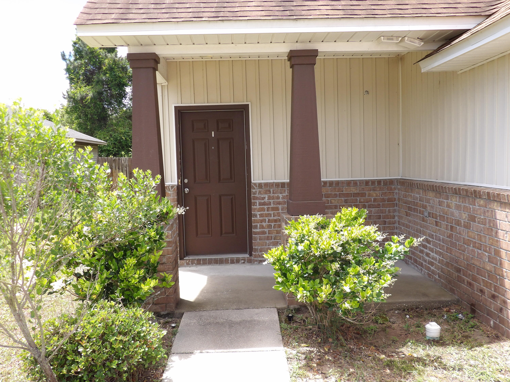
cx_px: 255
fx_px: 486
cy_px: 191
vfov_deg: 42.9
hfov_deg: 55.4
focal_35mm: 33
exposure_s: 1/308
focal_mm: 5.9
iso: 100
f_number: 3.6
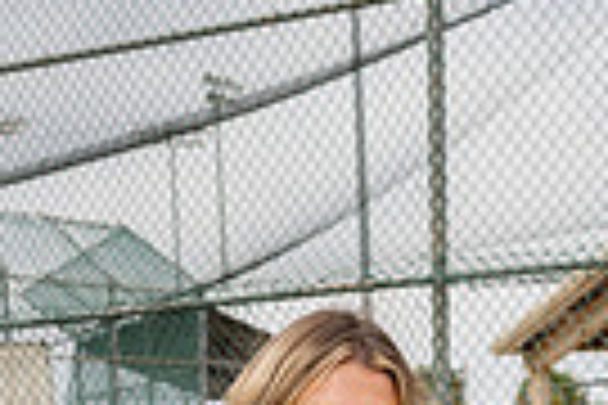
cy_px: 981
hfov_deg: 17.5
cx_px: 207
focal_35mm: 117
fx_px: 1976
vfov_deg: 10.2
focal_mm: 35
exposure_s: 1/250
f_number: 5
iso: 100
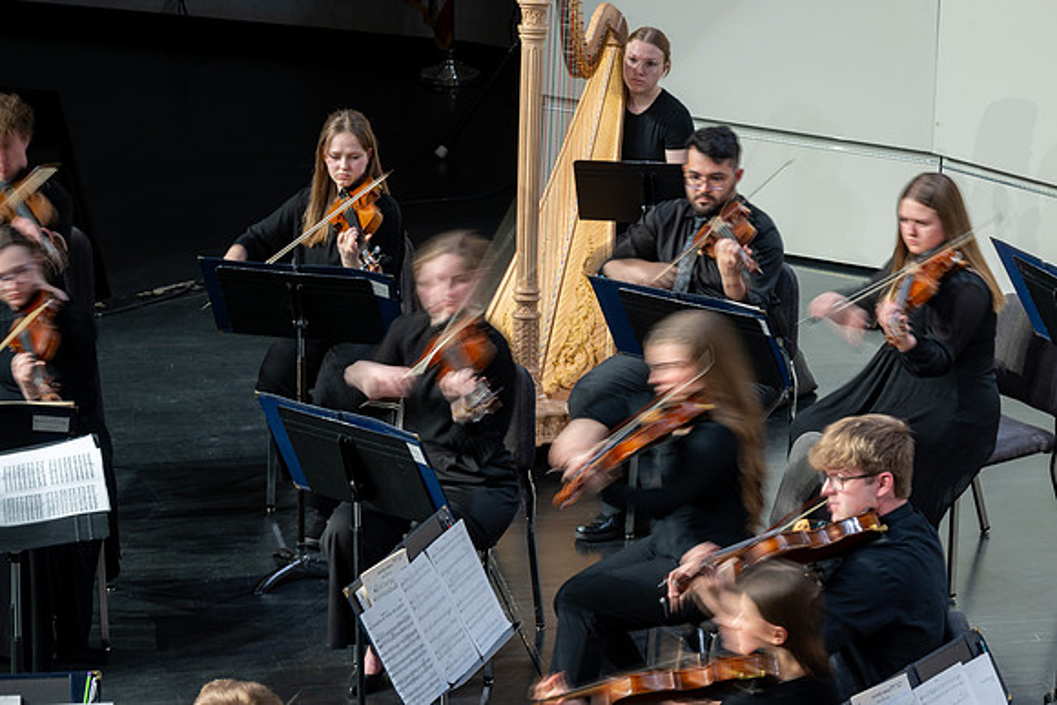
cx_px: 528
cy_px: 352
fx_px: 4258
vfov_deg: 9.5
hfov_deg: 14.2
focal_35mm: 145
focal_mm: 145
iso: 100
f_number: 13
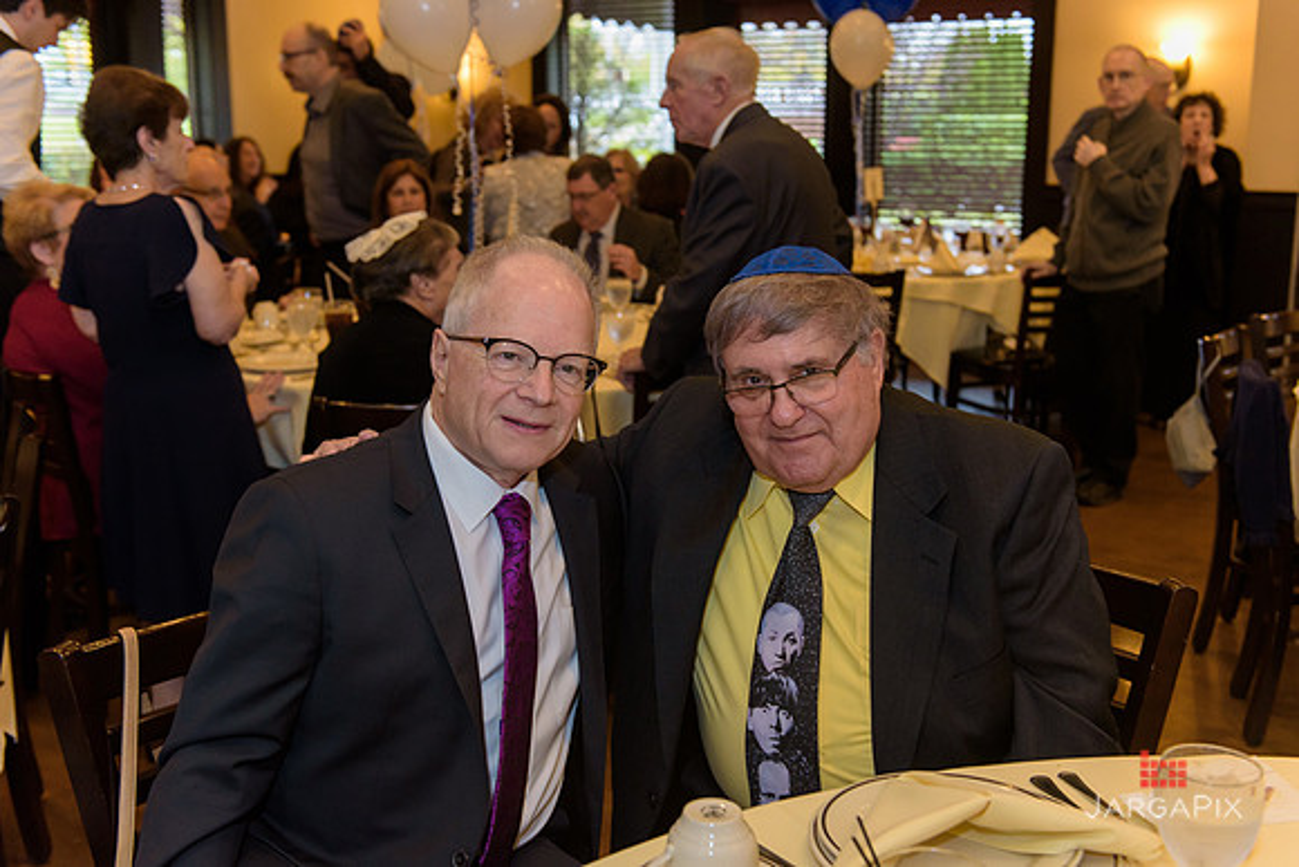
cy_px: 434
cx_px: 650
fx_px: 1444
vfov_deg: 33.4
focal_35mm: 40
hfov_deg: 48.4
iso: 1600
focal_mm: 40
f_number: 3.2
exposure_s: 1/125
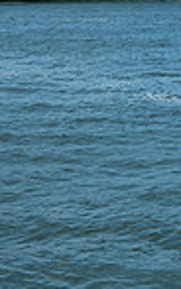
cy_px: -13
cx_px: 313
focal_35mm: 157
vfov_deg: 13.1
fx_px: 1238
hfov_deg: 8.1
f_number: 4
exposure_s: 1/2200
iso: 160
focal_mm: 26
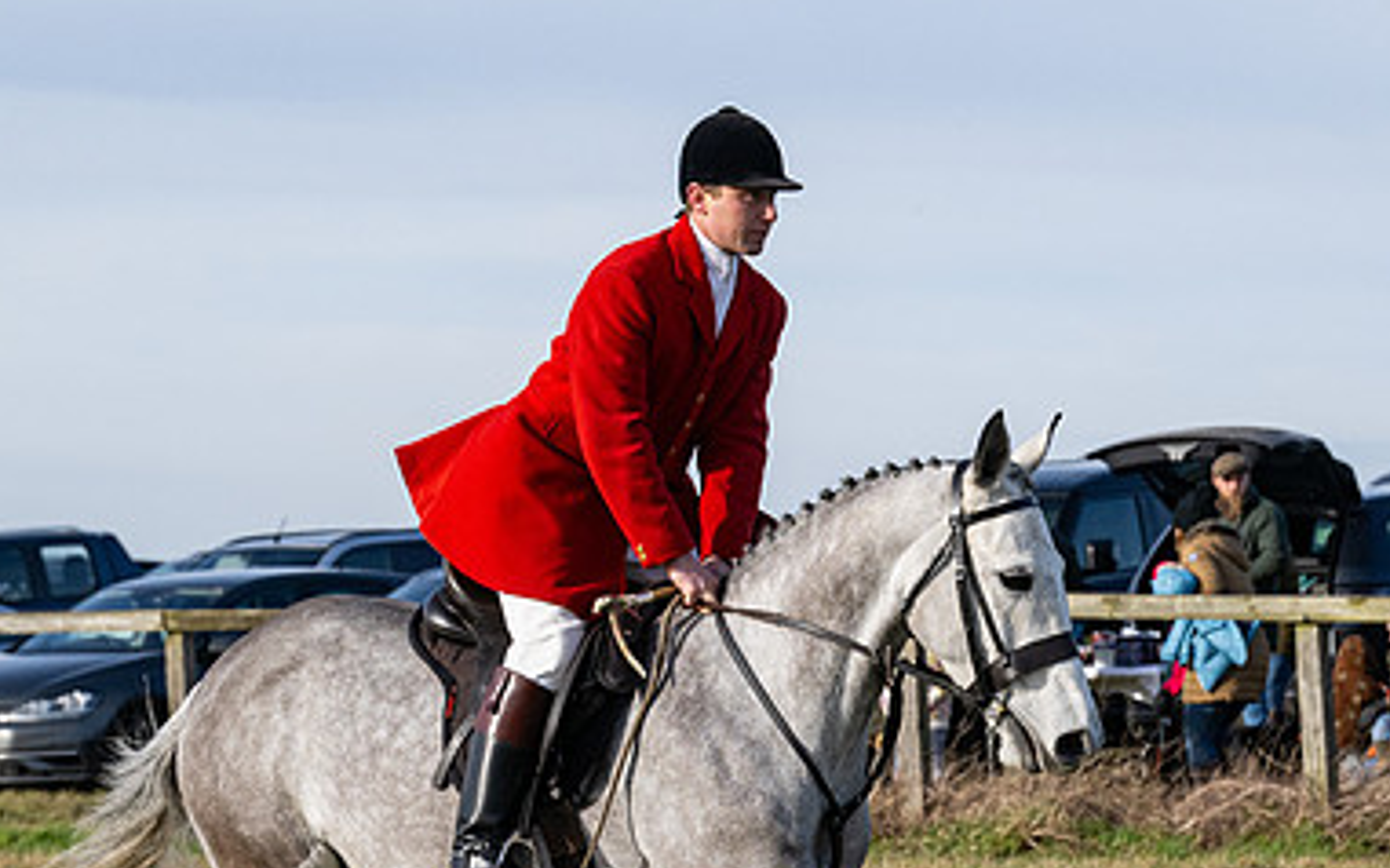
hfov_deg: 10.8
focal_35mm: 194
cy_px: 751
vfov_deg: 6.8
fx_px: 7348
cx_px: 585
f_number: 5
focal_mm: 80
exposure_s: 1/3200
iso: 400
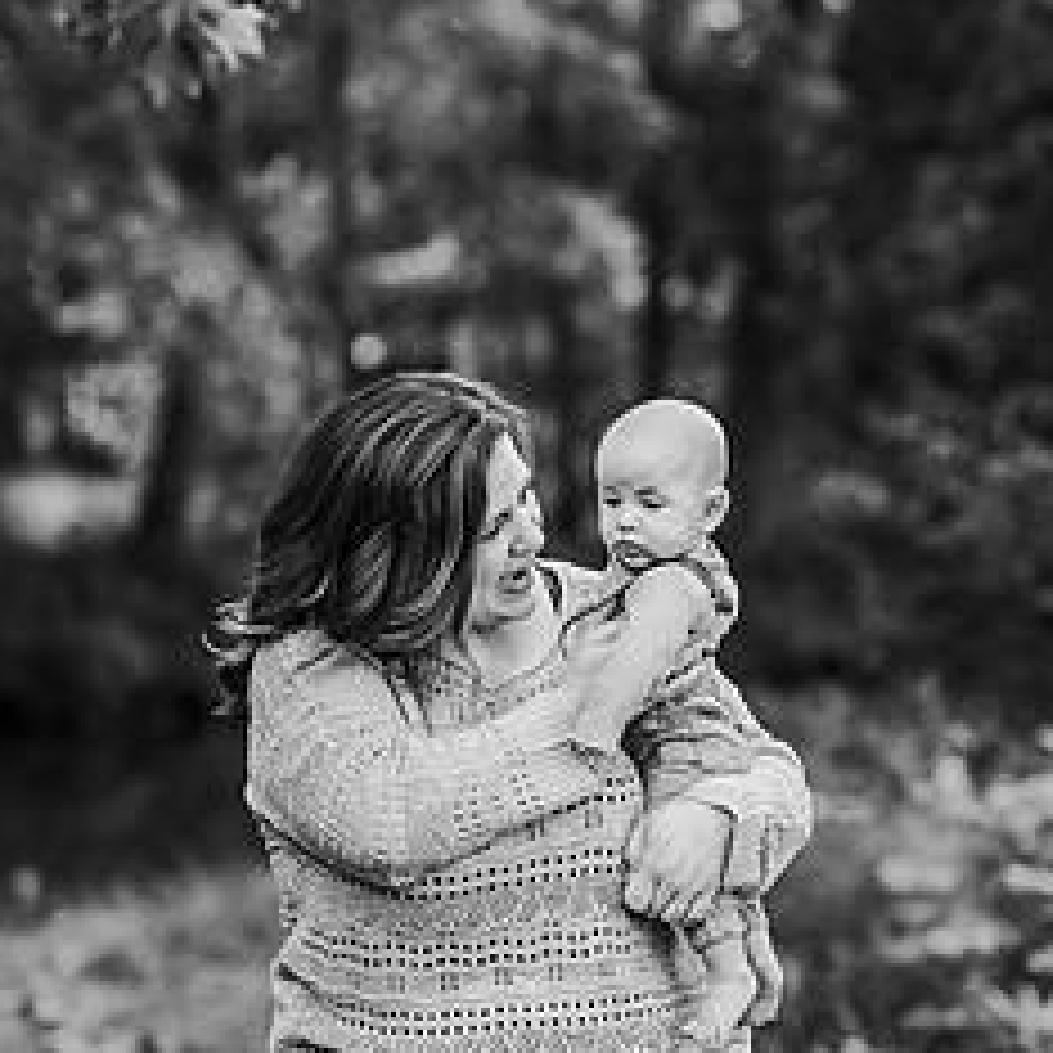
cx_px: 414
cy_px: 598
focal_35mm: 139
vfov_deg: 12.6
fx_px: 4784
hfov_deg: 12.6
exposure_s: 1/200
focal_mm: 85
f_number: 2.2
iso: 200
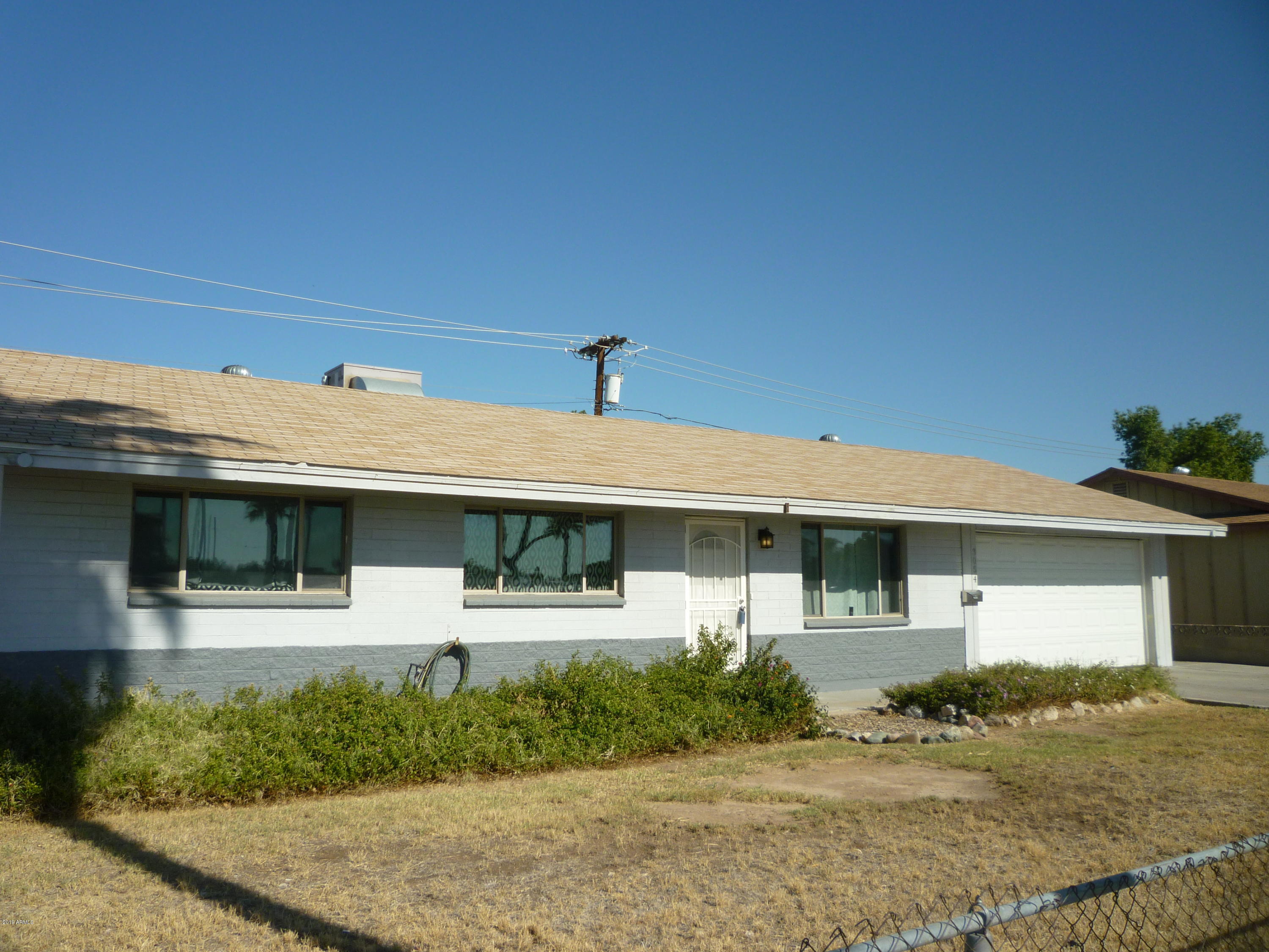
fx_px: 1063
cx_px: 634
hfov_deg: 61.7
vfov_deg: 48.2
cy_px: 476
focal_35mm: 29
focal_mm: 5.2
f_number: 5
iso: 100
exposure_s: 1/640
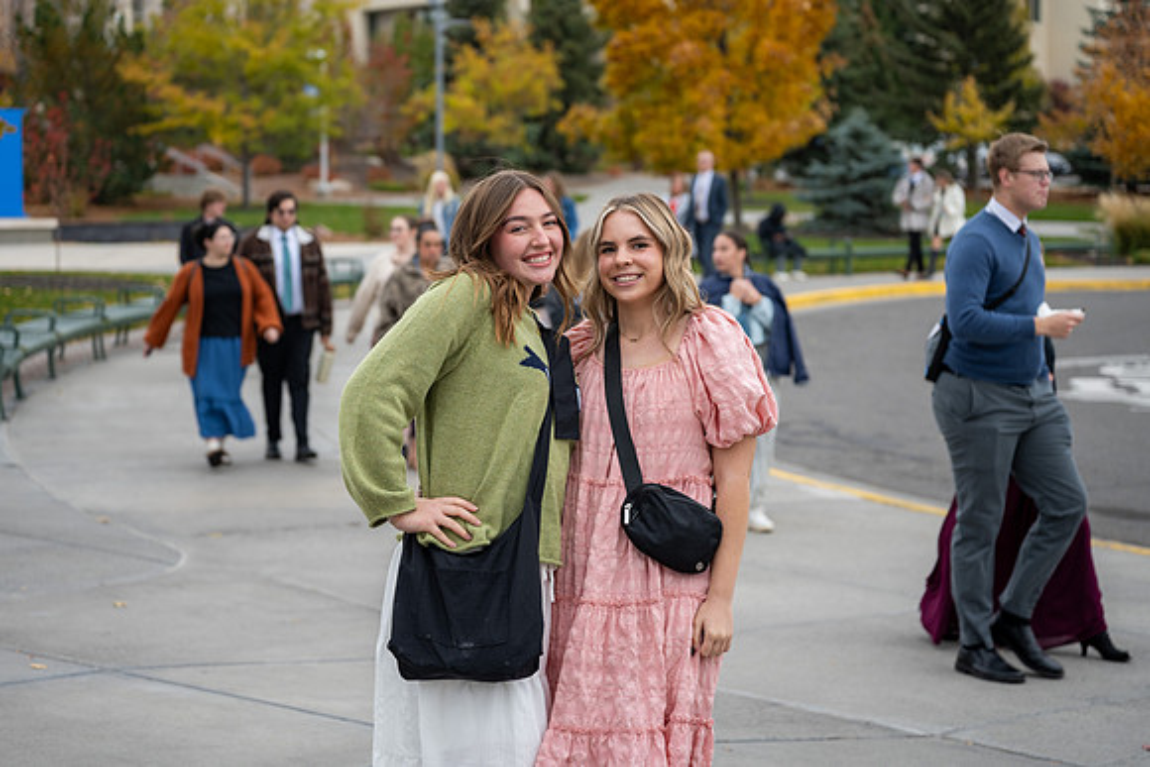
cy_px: 331
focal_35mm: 73
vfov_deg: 18.7
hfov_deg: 27.8
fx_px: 2327
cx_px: 575
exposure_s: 1/320
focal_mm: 64
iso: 160
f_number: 3.2
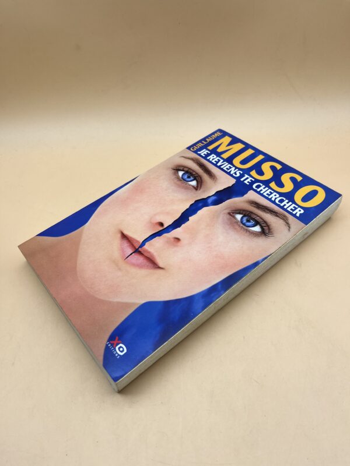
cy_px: 233
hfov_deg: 53.1
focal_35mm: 26
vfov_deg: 67.3
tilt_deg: -49.3
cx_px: 175
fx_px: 351
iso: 50
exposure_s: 1/348
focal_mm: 5.1
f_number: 1.6
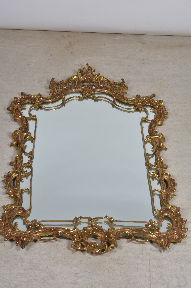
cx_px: 96
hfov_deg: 18.1
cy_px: 144
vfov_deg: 27.0
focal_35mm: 75
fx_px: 600
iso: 100
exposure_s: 1/125
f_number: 14
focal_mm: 50
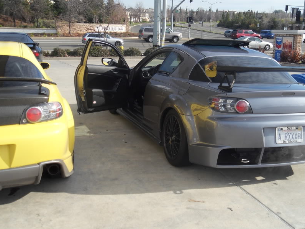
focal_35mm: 45
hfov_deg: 42.0
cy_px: 110
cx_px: 169
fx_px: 396
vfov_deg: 32.2
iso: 80
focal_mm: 6.3
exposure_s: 1/125
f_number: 8.2
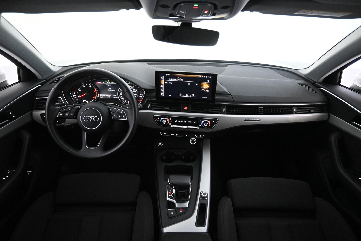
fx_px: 241
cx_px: 180
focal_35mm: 24
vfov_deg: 53.1
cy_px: 120
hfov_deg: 73.7
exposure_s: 1/60
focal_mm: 16
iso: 6400
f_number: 3.5
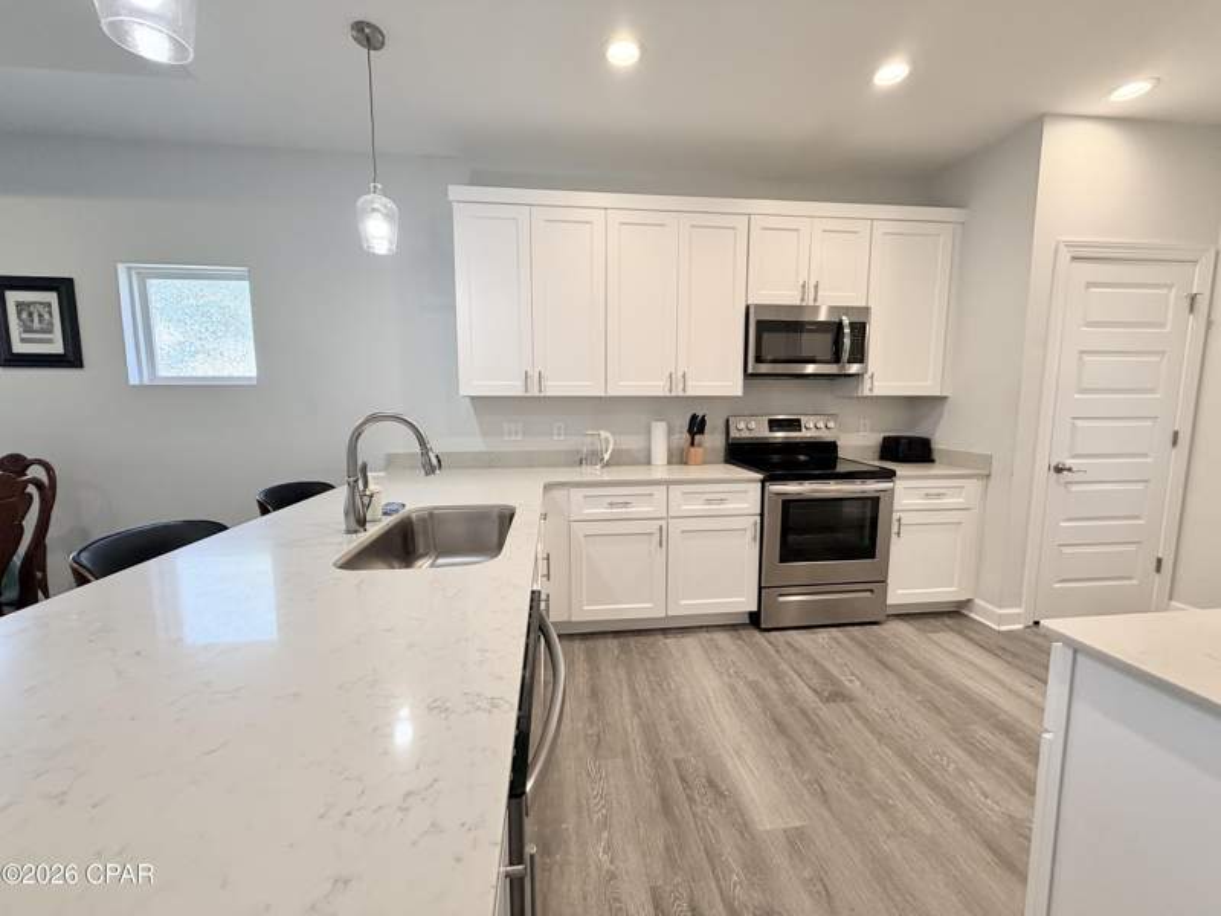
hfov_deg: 102.1
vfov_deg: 85.7
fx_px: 494
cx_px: 610
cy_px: 458
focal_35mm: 14
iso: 200
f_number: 2.2
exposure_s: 1/120
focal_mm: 2.22
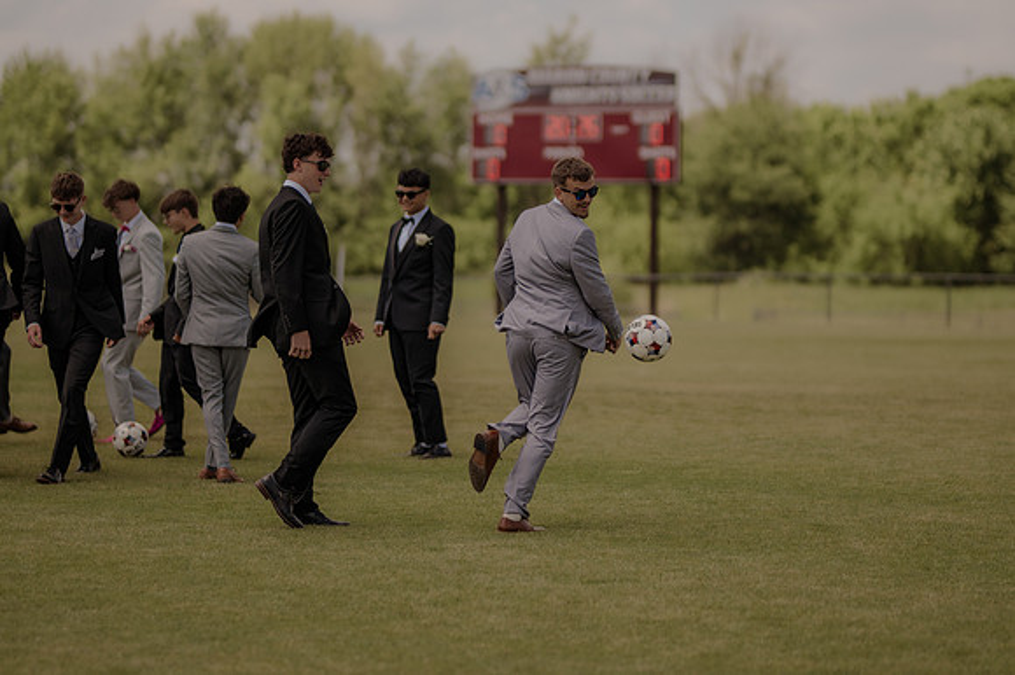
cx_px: 508
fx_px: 3579
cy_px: 338
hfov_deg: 16.1
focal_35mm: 127
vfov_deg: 10.8
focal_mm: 85
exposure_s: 1/4000
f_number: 1.4
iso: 125
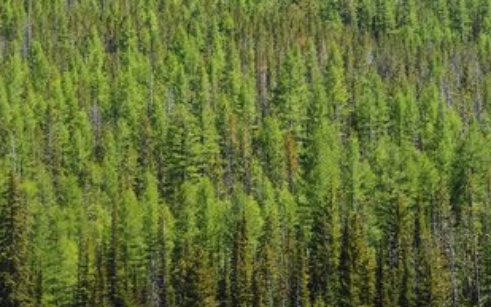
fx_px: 2355
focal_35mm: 176
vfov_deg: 7.4
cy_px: -60
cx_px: 230
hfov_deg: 11.9
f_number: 4.1
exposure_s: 1/320
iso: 80
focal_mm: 10.2
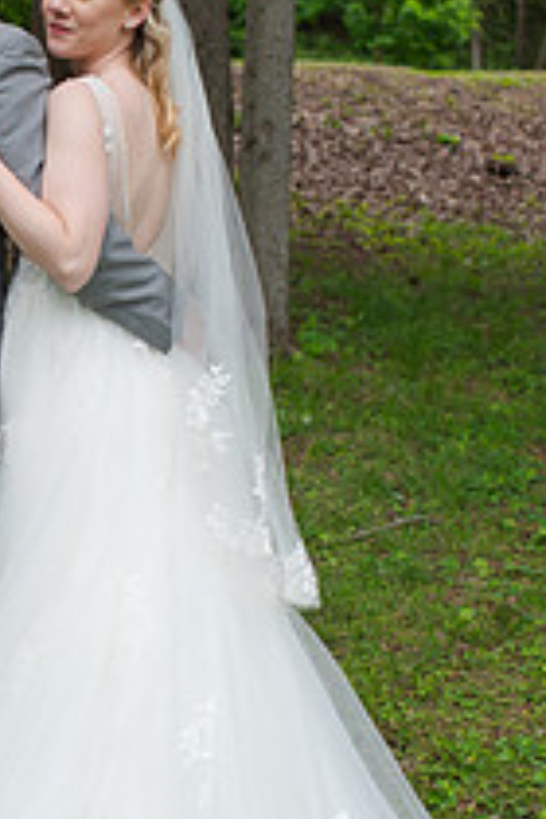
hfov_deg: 17.8
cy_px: 382
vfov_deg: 27.0
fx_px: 1706
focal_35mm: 75
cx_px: 6
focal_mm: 35
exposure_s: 1/320
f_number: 3.2
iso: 125
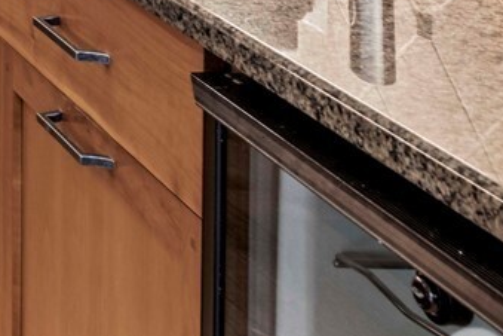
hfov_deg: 16.8
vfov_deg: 12.1
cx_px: -461
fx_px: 1327
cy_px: -419
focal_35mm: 95
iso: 400
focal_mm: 12.6
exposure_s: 1.5
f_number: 8
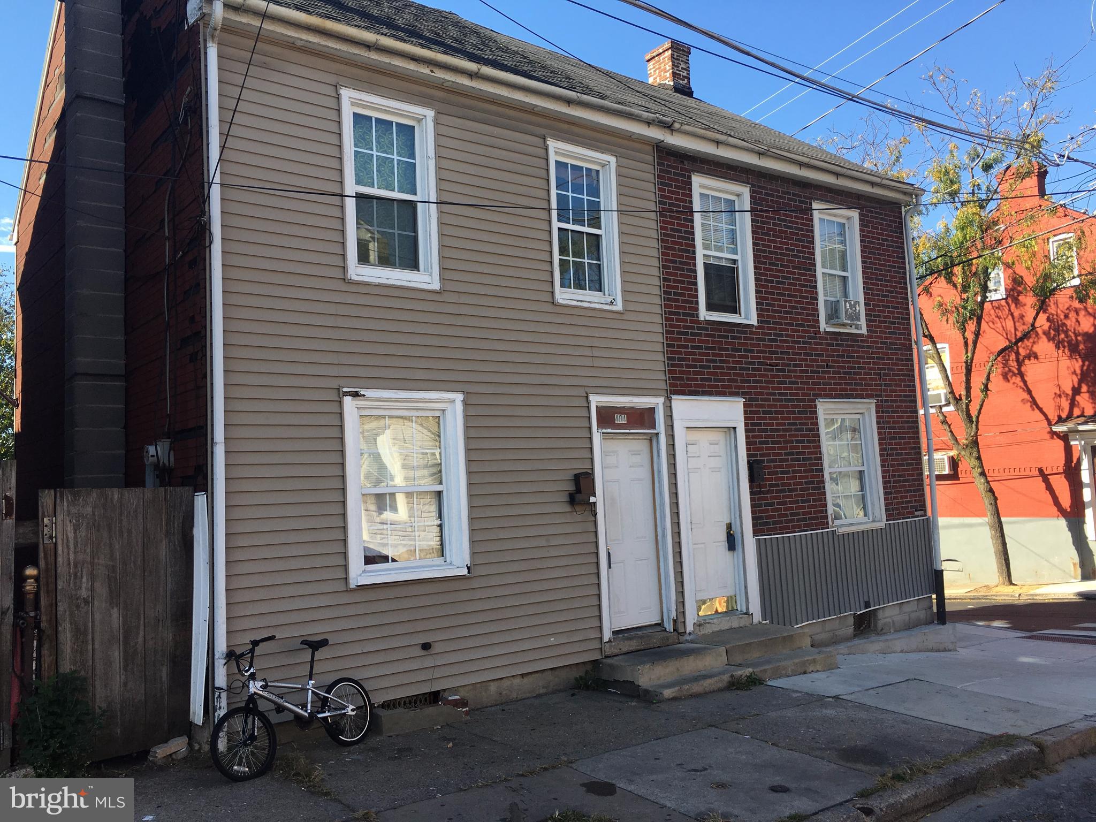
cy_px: 411
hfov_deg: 61.7
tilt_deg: +5.5
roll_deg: +2.5
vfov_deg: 48.2
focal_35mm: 29
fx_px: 918
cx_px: 548
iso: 25
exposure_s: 1/569
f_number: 2.2
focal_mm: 4.15
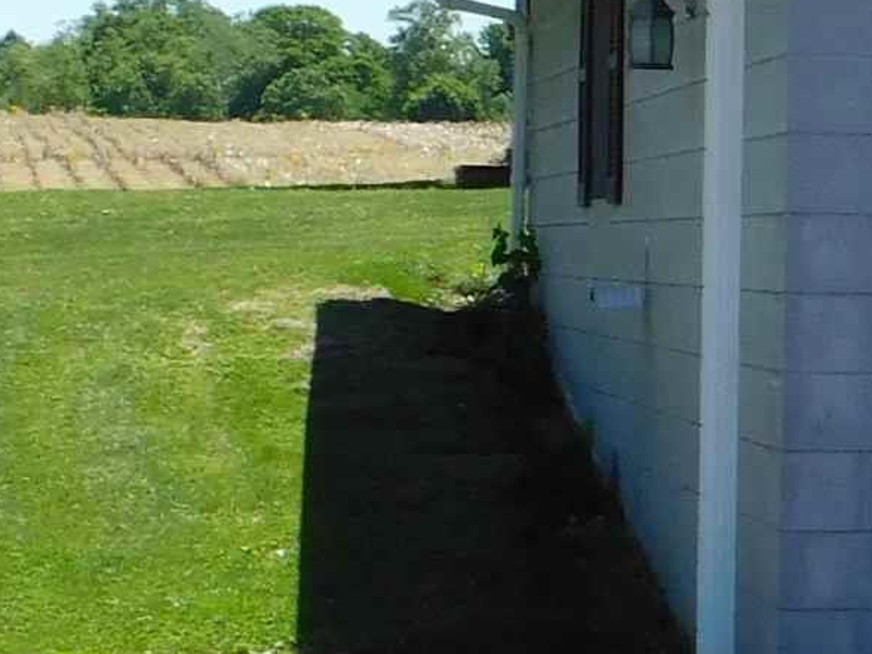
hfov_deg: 9.7
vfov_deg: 7.9
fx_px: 4736
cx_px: 1843
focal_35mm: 188
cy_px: 311
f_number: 3.5
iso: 125
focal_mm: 6.3
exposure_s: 1/800
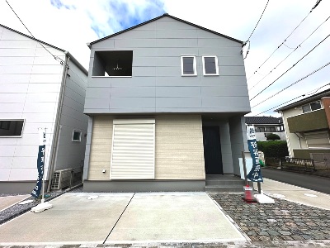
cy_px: 124
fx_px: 133
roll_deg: +0.6
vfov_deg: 85.7
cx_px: 165
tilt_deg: +10.9
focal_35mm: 14
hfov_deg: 102.1
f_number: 2.2
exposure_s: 1/1595
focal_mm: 2.22
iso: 50
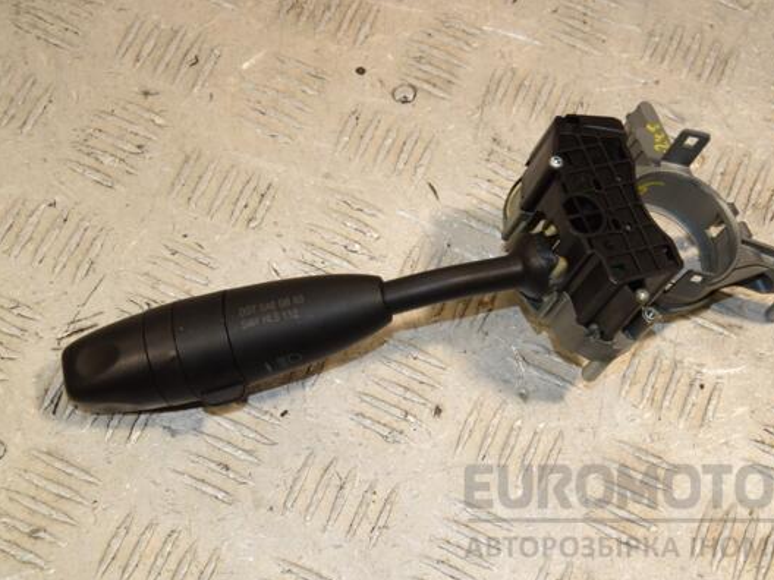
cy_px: 291
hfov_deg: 23.8
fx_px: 1833
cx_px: 437
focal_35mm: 82
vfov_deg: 18.0
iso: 800
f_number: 11
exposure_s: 1/200
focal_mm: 50
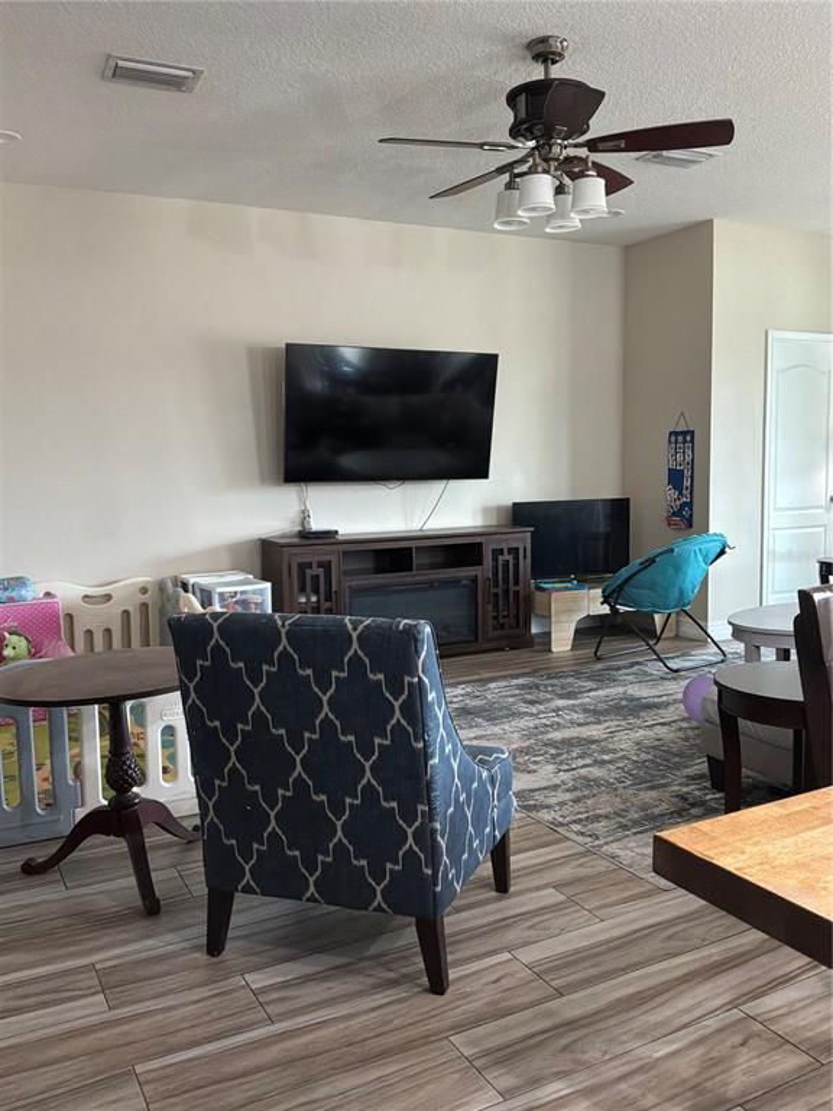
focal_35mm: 28
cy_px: 556
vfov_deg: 63.4
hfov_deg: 49.7
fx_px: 898
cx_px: 416
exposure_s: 1/40
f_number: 1.8
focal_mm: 3
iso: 200
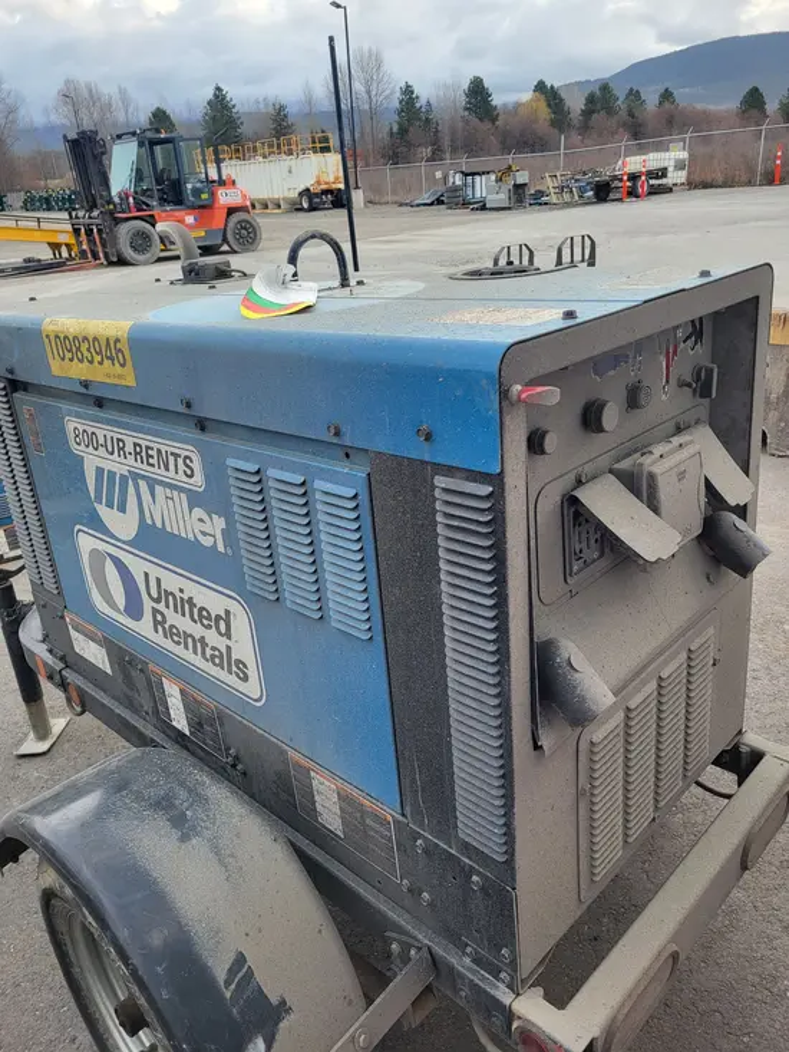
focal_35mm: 26
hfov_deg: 53.1
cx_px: 394
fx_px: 790
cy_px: 526
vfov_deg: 67.3
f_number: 1.8
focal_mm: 5.4
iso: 40
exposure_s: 1/284
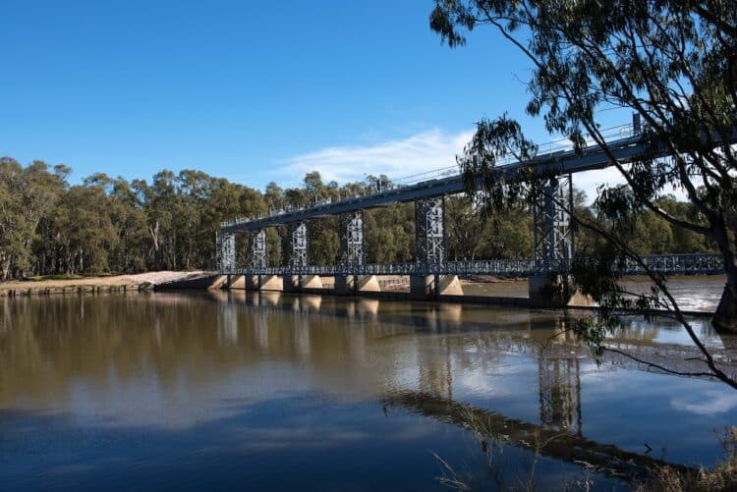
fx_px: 594
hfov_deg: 63.6
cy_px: 246
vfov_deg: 45.0
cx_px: 368
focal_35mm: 29
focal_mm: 29
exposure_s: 1/250
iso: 100
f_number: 8
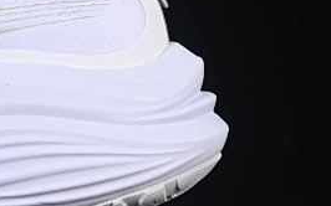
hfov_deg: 9.0
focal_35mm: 230
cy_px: 19
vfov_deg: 5.7
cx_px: -124
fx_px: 2074
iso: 160
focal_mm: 50
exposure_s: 1/100
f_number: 8
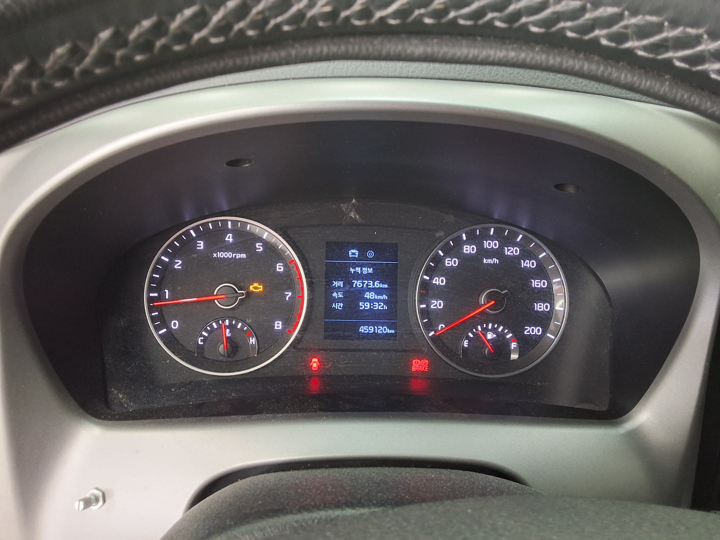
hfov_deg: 63.4
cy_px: 270
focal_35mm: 28
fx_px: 582
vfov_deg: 49.7
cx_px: 360
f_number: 1.9
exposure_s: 1/30
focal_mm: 2.91
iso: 200
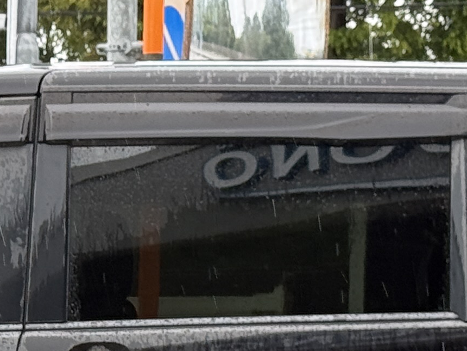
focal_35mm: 225
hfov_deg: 8.7
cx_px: -6
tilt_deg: +1.7
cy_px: 375
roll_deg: -0.7
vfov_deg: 6.6
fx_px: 3035
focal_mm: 6.76
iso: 64
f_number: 1.78
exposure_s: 1/241
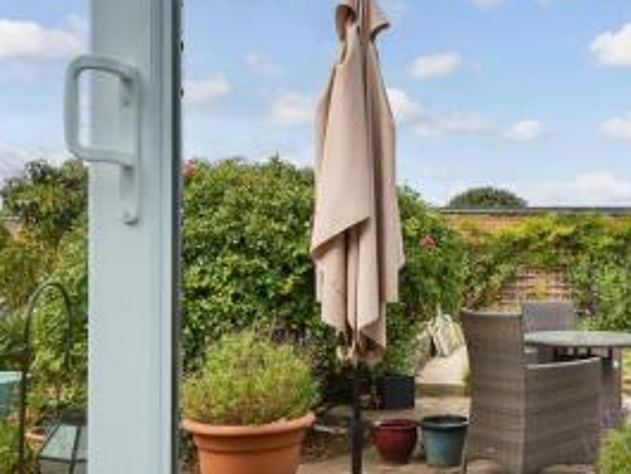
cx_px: 514
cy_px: 270
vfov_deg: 37.7
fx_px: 693
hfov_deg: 46.1
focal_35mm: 38
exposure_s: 1/2000
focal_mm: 15
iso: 1000
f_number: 9
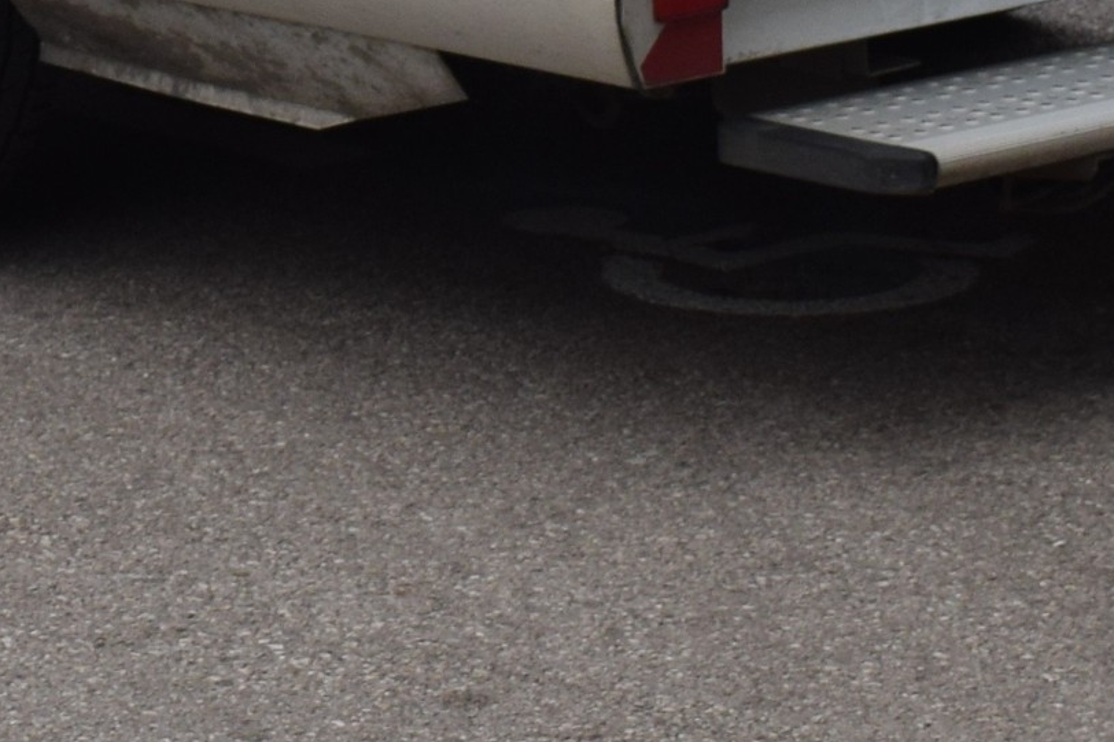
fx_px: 7683
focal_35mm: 248
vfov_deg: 5.4
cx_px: 10
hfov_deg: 8.3
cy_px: -1008
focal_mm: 35
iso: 400
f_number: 7.1
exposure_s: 1/200
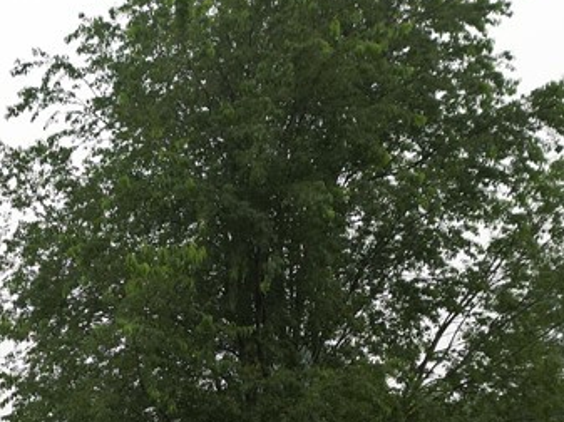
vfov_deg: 18.1
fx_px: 1188
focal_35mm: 73
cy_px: 620
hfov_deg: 24.5
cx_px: -94
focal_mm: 6.72
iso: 100
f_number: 1.7
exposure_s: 1/1250
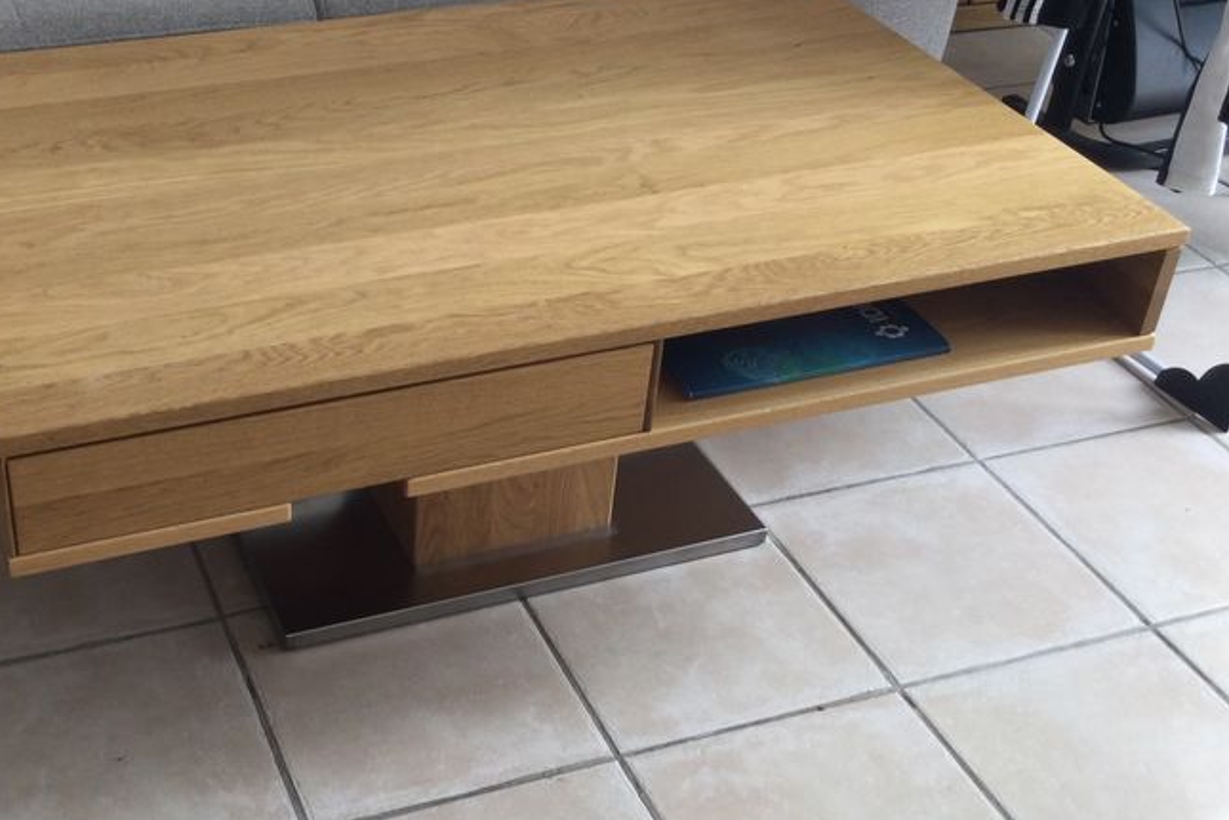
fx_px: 1707
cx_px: 415
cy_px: 425
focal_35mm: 50
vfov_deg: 27.0
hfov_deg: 39.2
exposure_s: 1/50
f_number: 2.4
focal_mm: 3.3
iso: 25
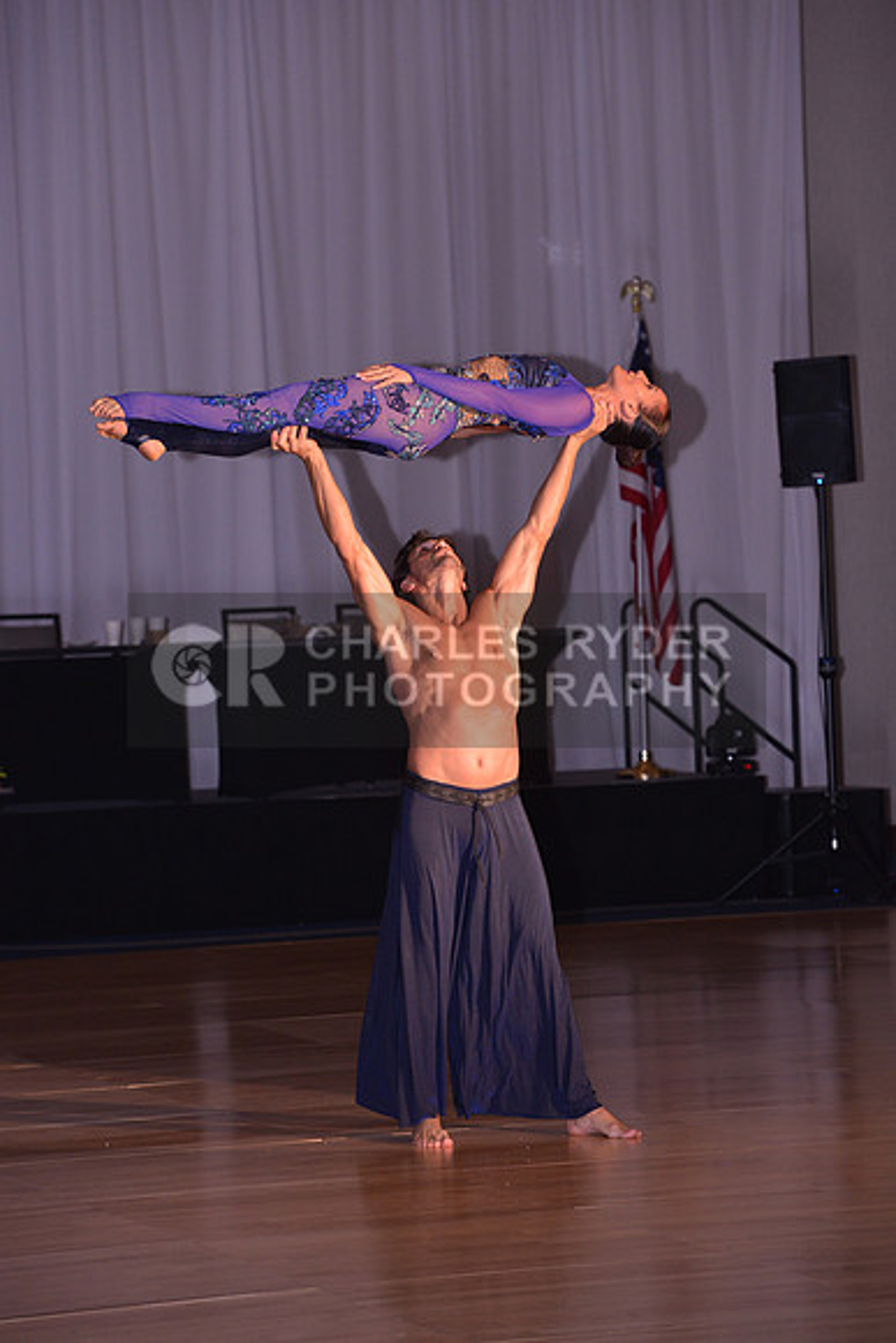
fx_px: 5223
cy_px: 672
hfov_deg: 9.8
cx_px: 448
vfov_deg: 14.7
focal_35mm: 140
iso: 1600
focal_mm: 140
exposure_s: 1/250
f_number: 5.6
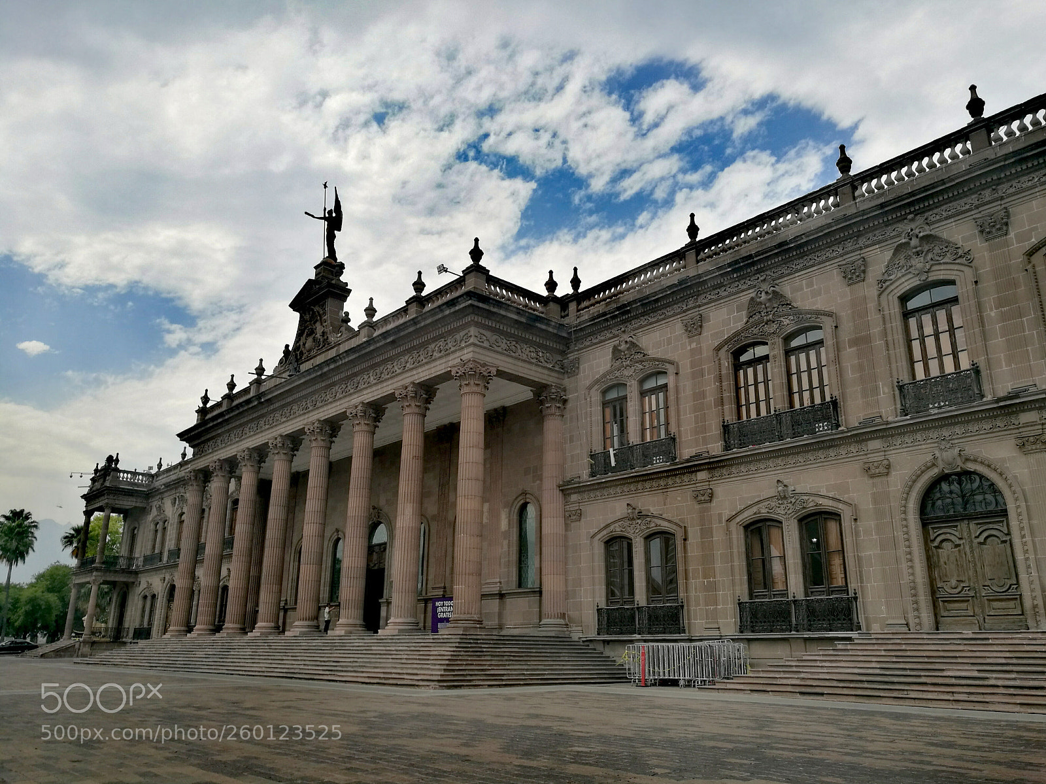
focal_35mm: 27
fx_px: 816
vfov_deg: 51.4
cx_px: 523
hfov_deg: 65.3
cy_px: 392
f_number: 2.2
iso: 50
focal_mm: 4.5
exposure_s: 1/627
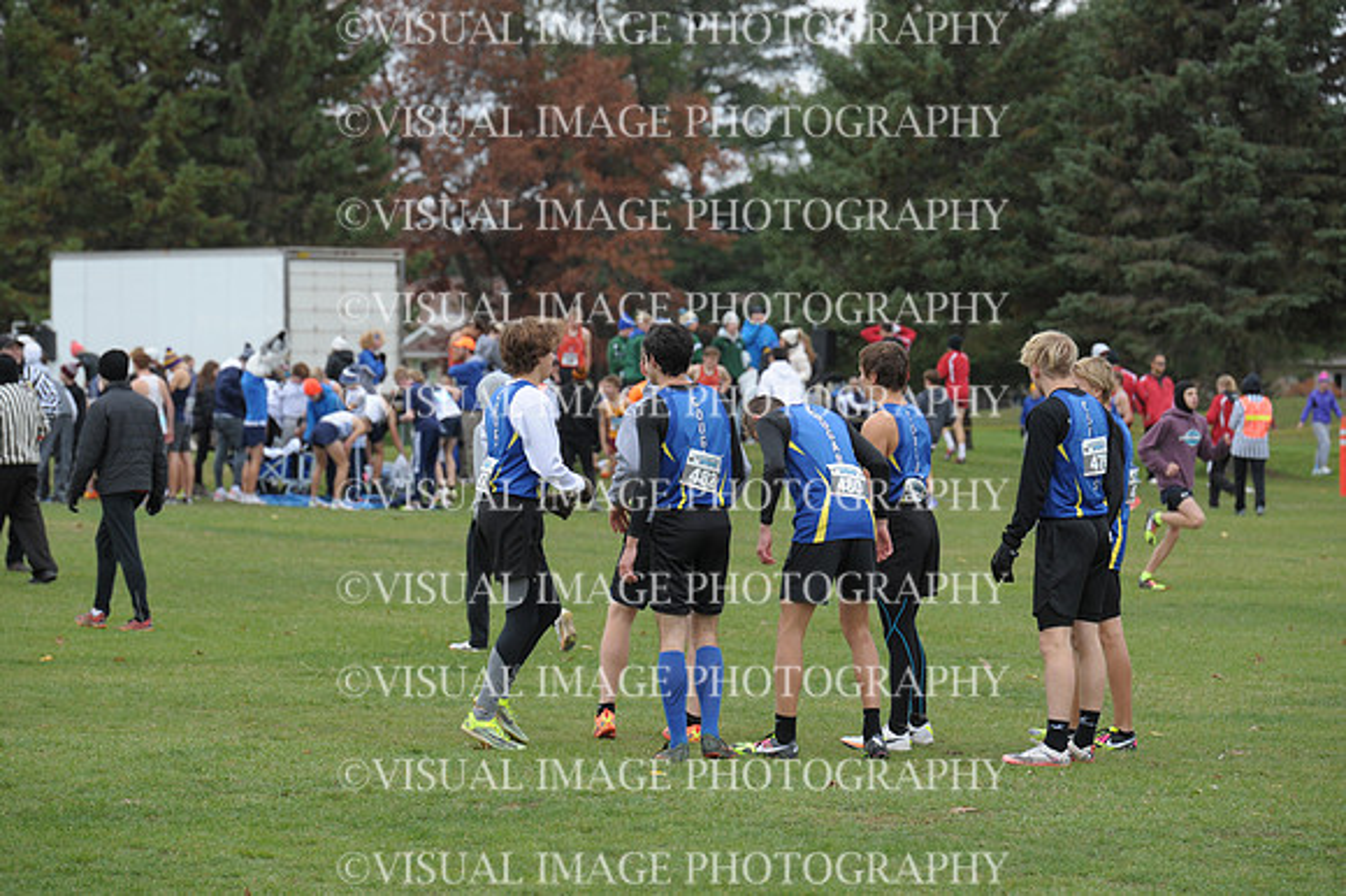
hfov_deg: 10.6
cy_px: 448
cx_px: 673
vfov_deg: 7.0
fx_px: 7286
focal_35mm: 195
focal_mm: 195
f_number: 6.3
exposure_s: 1/800
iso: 1000
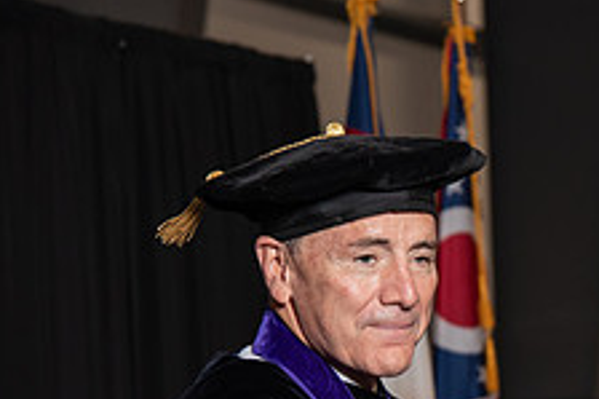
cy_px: 454
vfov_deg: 6.1
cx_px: 682
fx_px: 3708
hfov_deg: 9.1
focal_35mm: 223
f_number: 5
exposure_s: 1/200
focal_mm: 86
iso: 1000
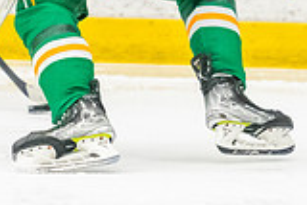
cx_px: -21
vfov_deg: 1.4
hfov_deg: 2.2
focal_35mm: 950
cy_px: -158
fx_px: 8109
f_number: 2.8
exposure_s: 1/800
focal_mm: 180
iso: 3200
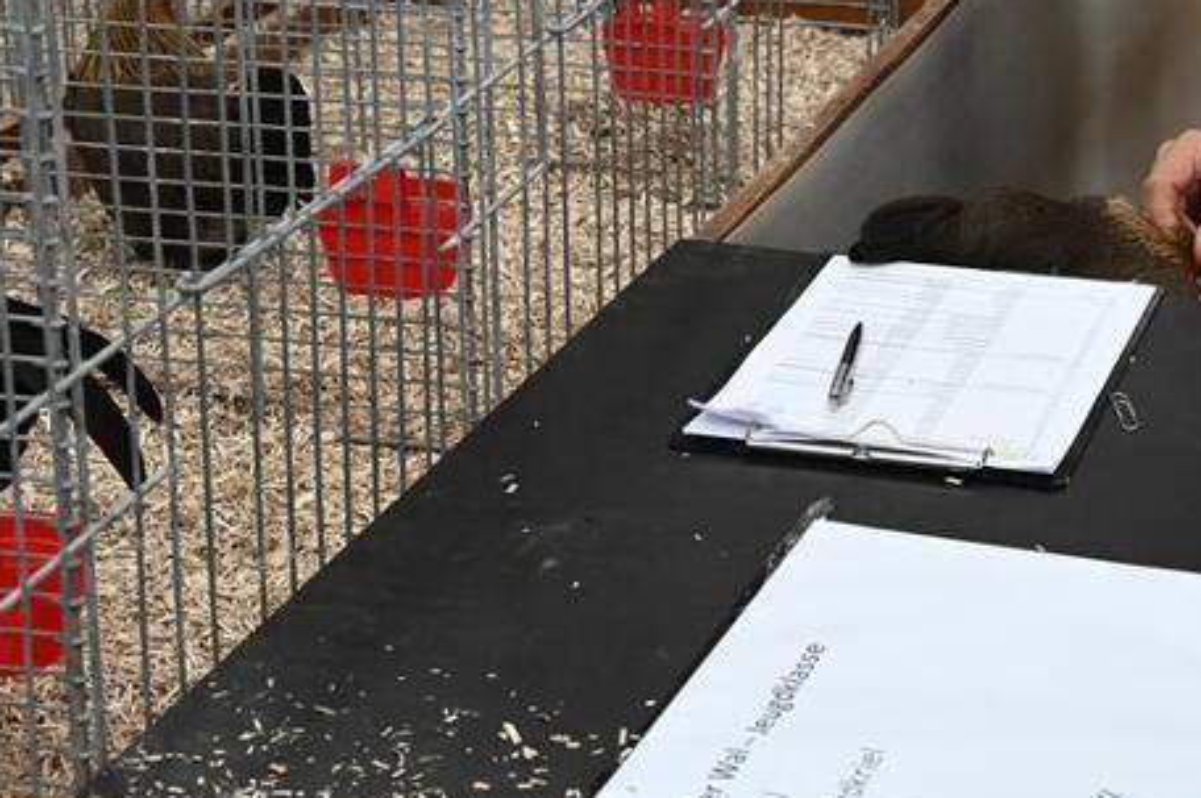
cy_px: 101
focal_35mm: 98
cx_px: 1048
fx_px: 3266
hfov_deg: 20.5
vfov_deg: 13.8
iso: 1250
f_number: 6.3
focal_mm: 45
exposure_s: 1/160
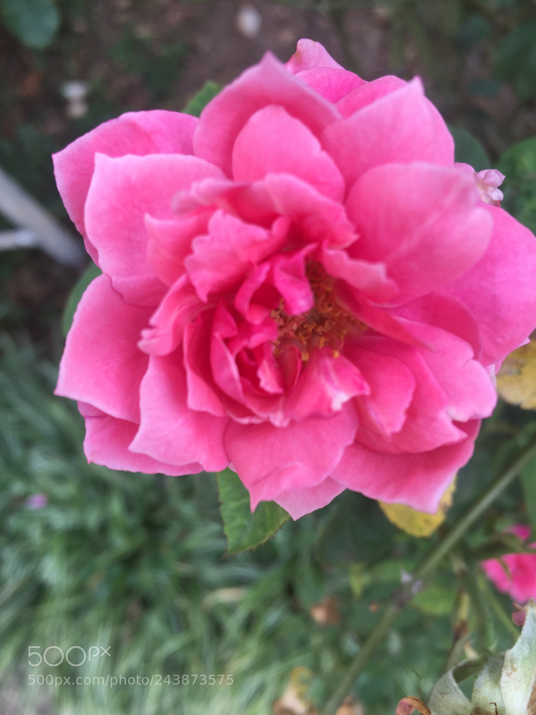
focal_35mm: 29
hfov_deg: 48.2
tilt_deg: -65.8
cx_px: 268
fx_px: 599
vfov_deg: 61.7
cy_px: 358
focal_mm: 4.15
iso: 32
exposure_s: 1/158
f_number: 2.2
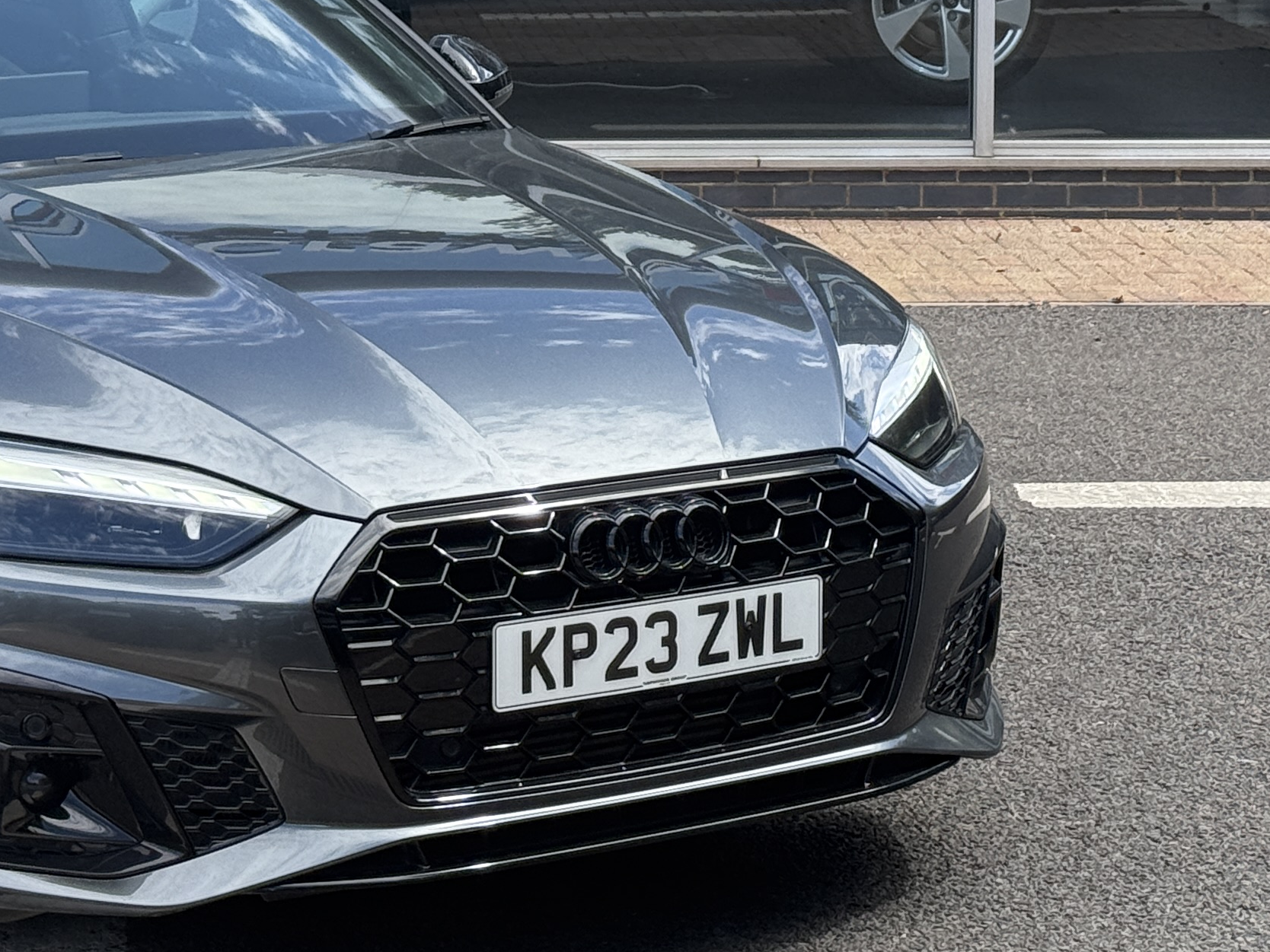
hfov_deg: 17.0
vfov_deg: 12.5
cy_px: -143
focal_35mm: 116
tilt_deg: -0.1
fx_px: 4256
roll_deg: +0.1
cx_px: 499
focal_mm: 6.76
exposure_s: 1/1678
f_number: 1.78
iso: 100
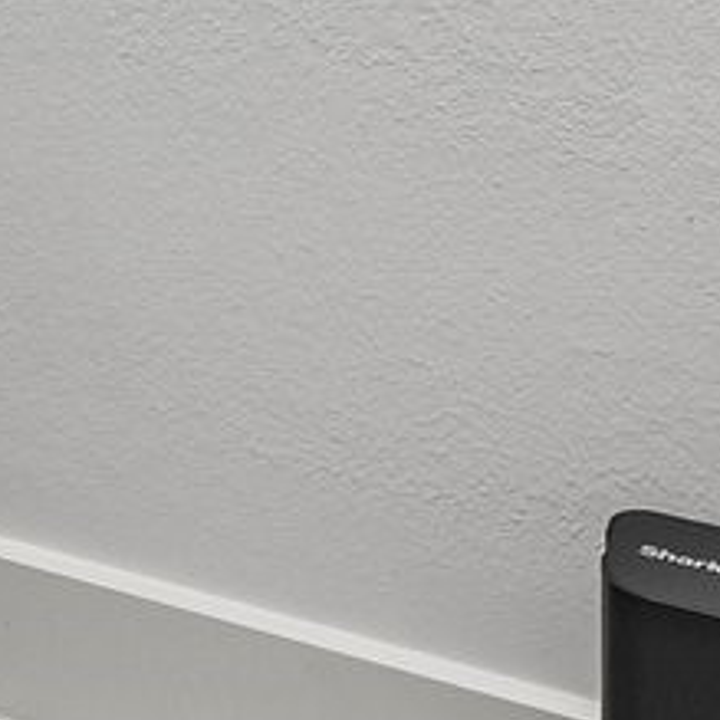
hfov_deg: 12.4
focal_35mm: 123
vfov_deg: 11.6
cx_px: -753
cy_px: -1027
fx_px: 2894
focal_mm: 15.5
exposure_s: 1/13
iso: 400
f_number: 8
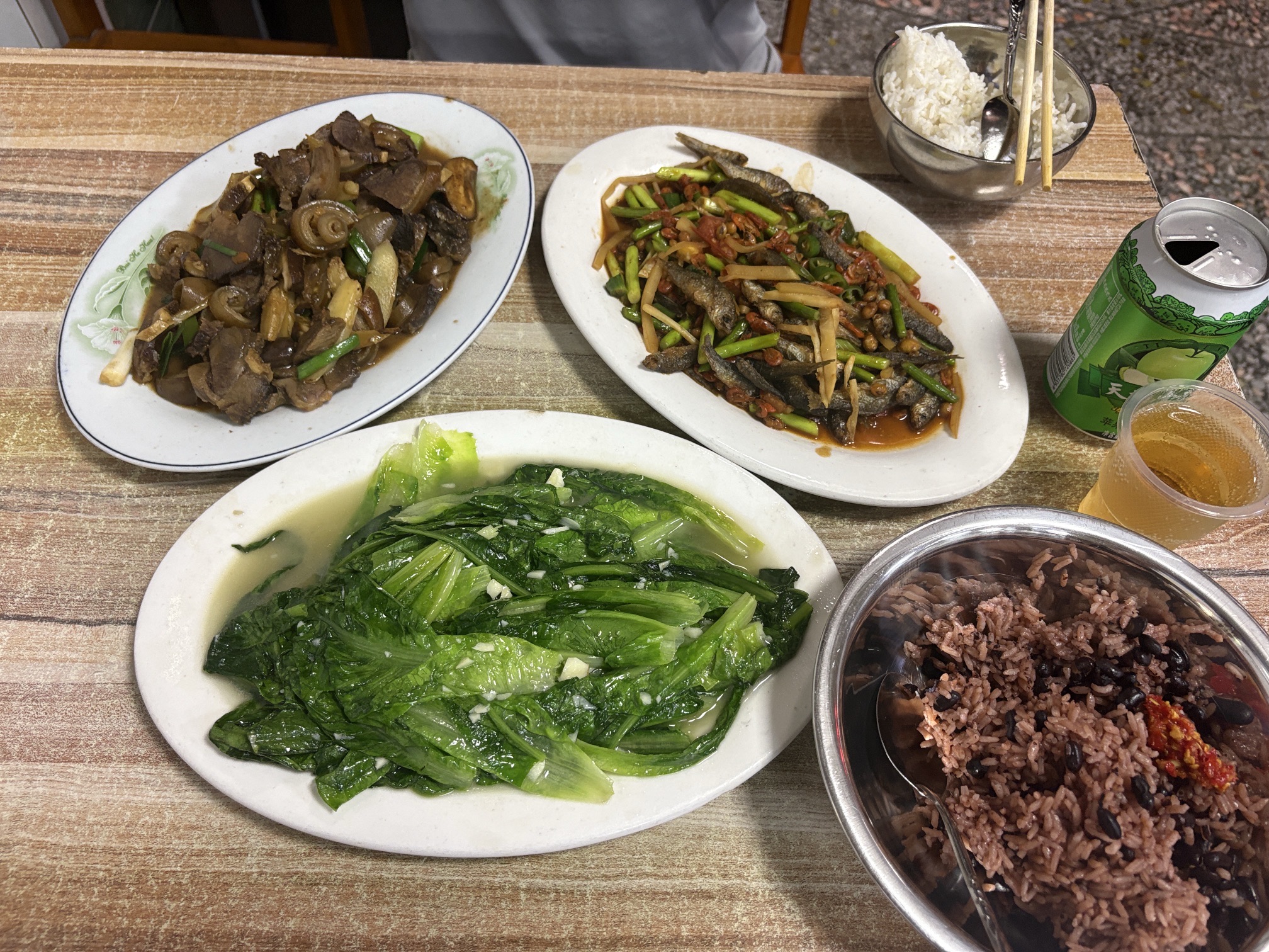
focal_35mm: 26
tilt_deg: -58.6
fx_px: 953
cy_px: 476
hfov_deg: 67.3
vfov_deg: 53.1
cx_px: 634
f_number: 1.6
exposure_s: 1/50
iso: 160
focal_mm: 5.96
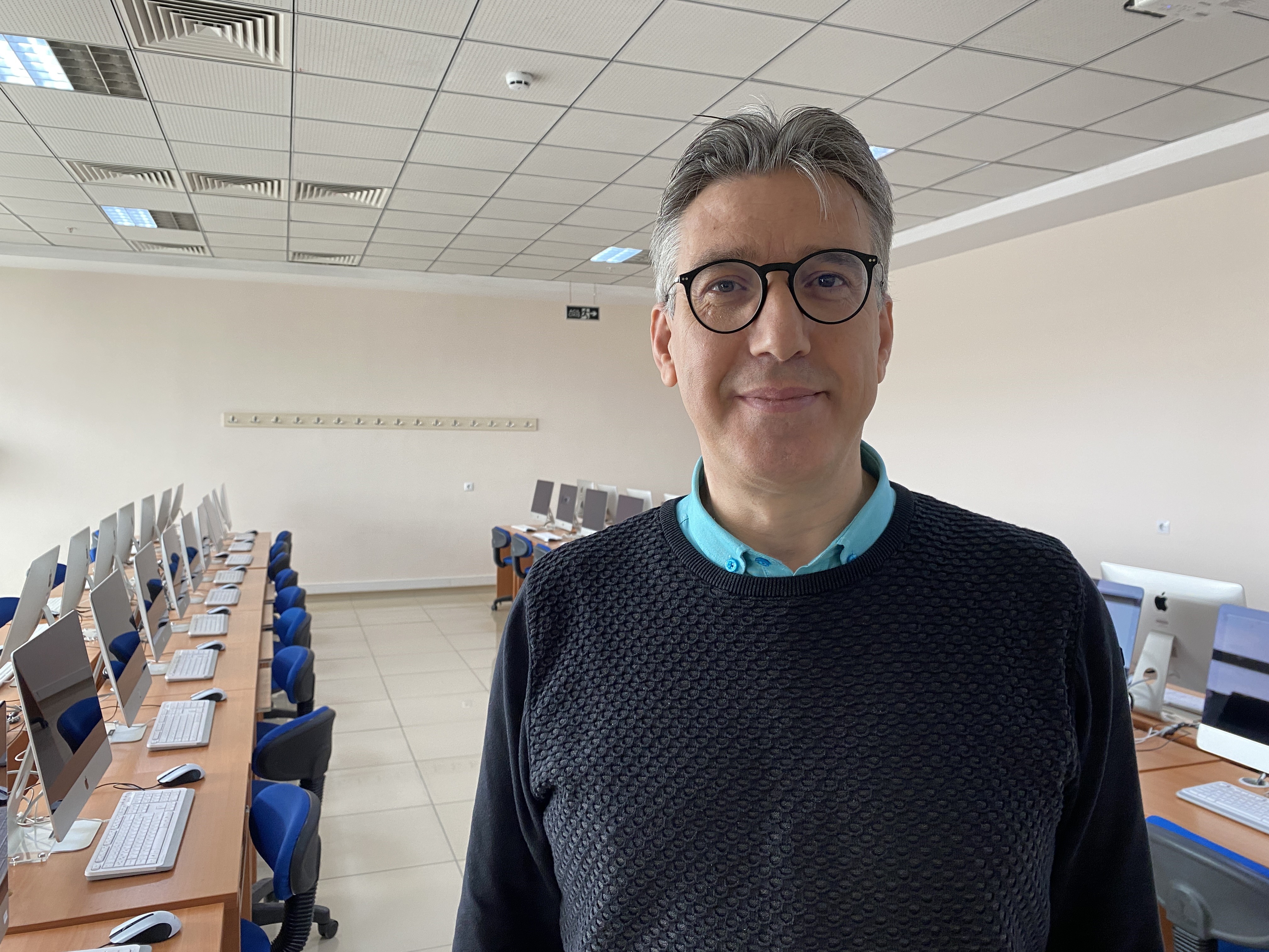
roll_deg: +0.0
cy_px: 476
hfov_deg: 67.3
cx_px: 634
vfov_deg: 53.1
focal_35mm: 26
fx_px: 953
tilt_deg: -1.6
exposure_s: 1/50
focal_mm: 4.25
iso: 64
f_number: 1.8
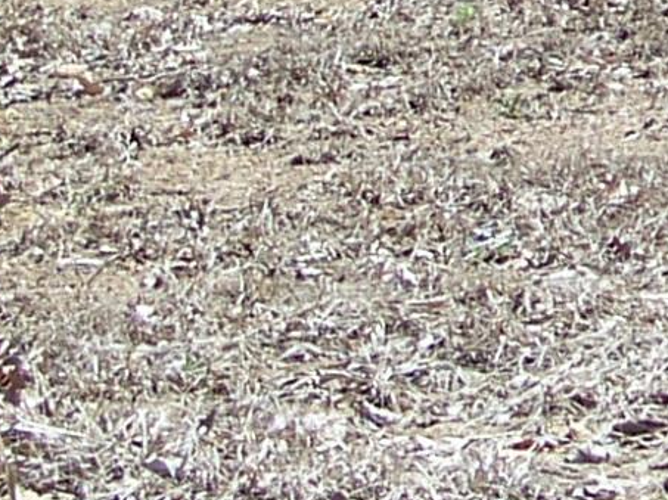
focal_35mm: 285
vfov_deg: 5.2
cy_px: -237
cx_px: 1175
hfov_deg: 6.8
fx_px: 5495
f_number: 2.8
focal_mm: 6.75
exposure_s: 1/500
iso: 64
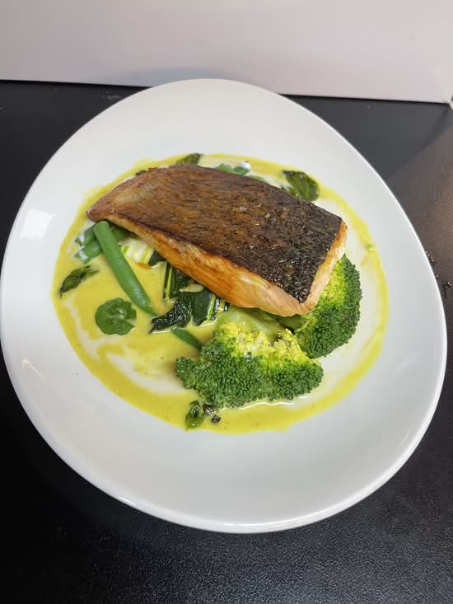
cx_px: 226
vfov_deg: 67.3
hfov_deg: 53.1
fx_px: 454
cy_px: 302
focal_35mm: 26
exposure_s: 1/50
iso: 80
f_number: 1.6
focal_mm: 5.1
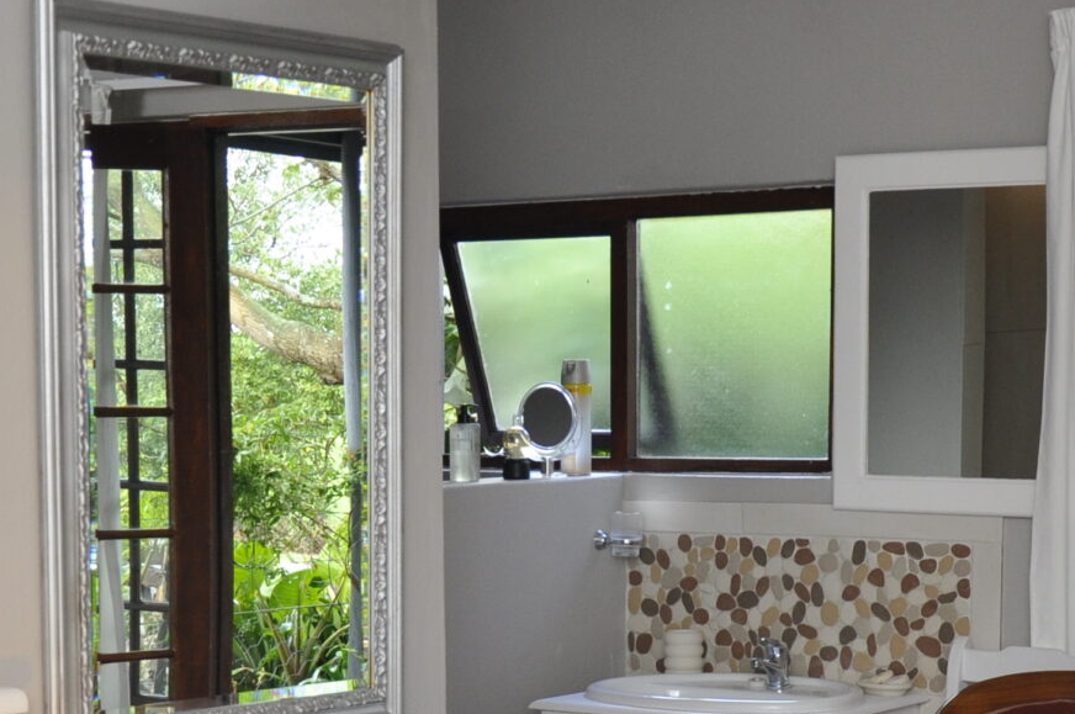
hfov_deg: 22.0
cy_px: 897
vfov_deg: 14.2
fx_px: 2758
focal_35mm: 92
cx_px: 445
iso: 400
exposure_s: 1/60
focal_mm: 21
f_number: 5
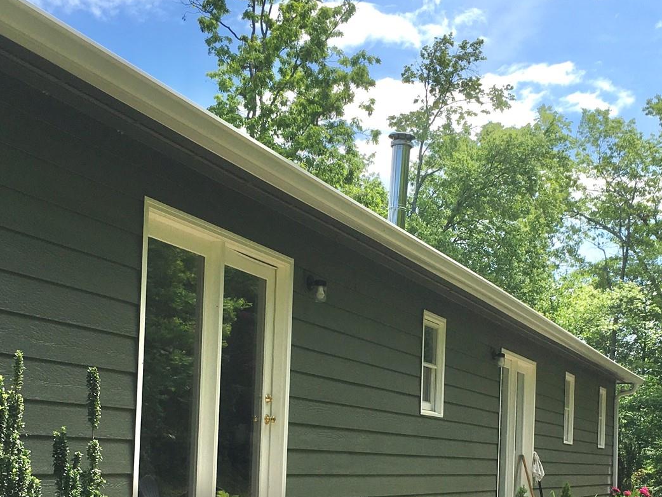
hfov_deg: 33.8
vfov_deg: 25.1
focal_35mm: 57
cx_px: 355
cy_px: 415
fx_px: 1090
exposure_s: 1/905
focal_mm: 4.15
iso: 25
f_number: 2.2
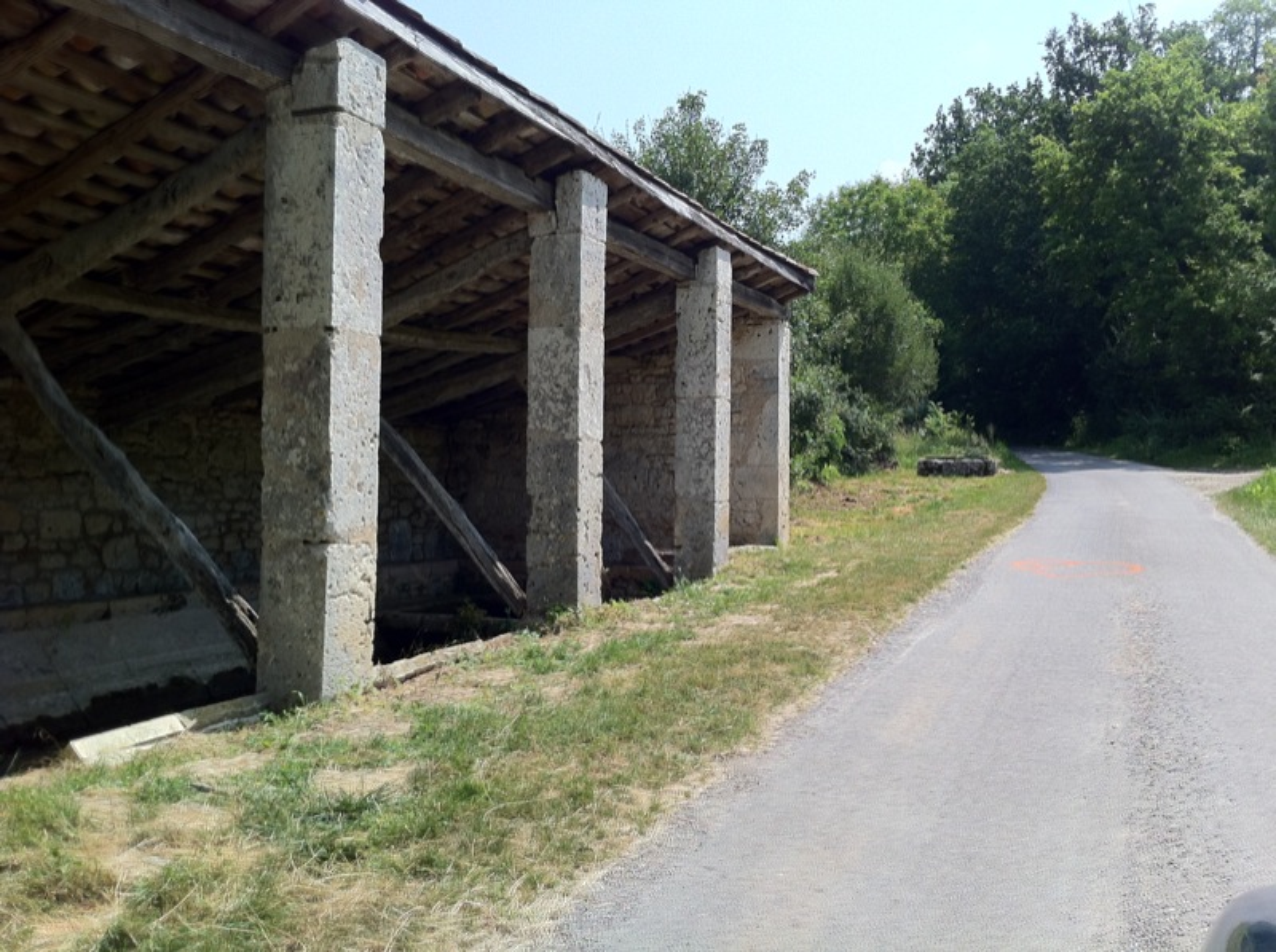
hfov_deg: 52.7
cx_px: 638
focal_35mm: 35
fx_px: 1288
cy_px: 476
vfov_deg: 40.6
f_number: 2.8
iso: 80
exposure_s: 1/718
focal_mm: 3.85
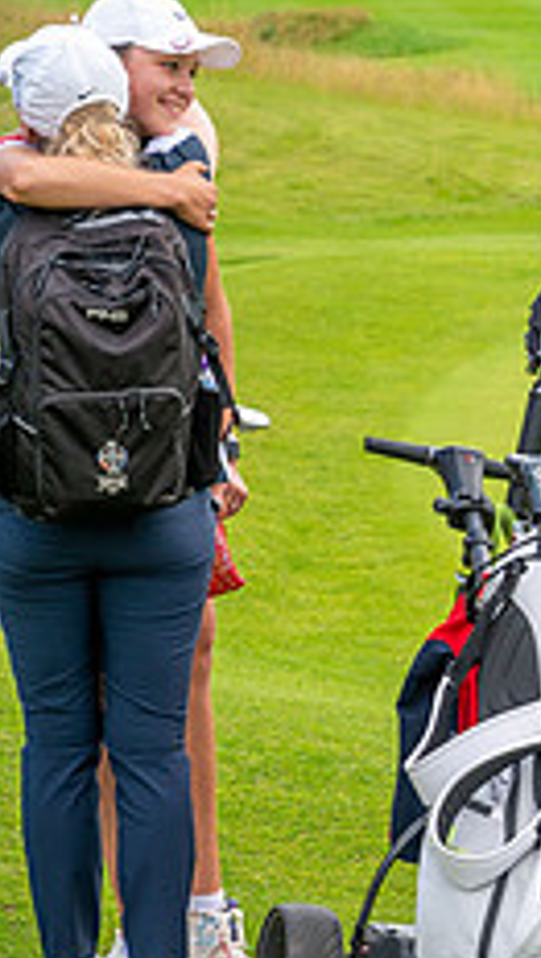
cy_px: 611
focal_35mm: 183
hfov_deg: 6.4
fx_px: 4653
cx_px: 1194
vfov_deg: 11.7
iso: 400
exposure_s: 1/400
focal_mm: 70
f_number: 5
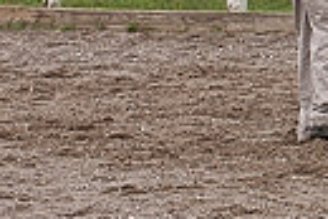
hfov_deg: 4.1
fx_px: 4588
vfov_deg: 2.7
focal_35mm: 503
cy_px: -162
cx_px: 621
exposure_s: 1/1000
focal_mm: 130
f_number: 5.6
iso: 1000
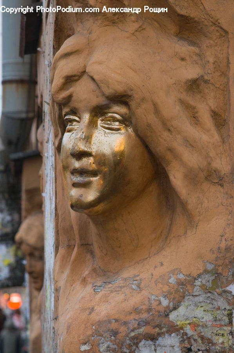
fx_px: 1541
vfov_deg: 13.1
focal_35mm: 158
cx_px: 117
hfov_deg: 8.7
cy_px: 176
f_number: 8
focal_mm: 105
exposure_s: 1/3
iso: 250
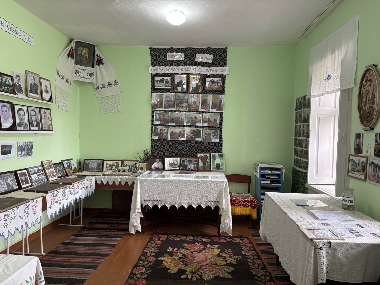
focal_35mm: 24
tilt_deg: -2.3
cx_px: 190
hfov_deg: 71.6
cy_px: 142
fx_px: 263
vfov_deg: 56.8
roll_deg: -0.8
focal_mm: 6.76
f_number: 1.78
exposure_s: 1/60
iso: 200
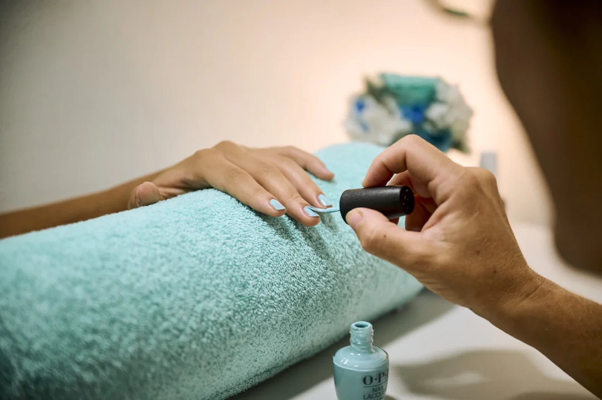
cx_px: 301
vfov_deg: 19.4
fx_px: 1169
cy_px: 200
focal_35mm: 70
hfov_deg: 28.9
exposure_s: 1/160
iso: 1000
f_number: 2.8
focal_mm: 70
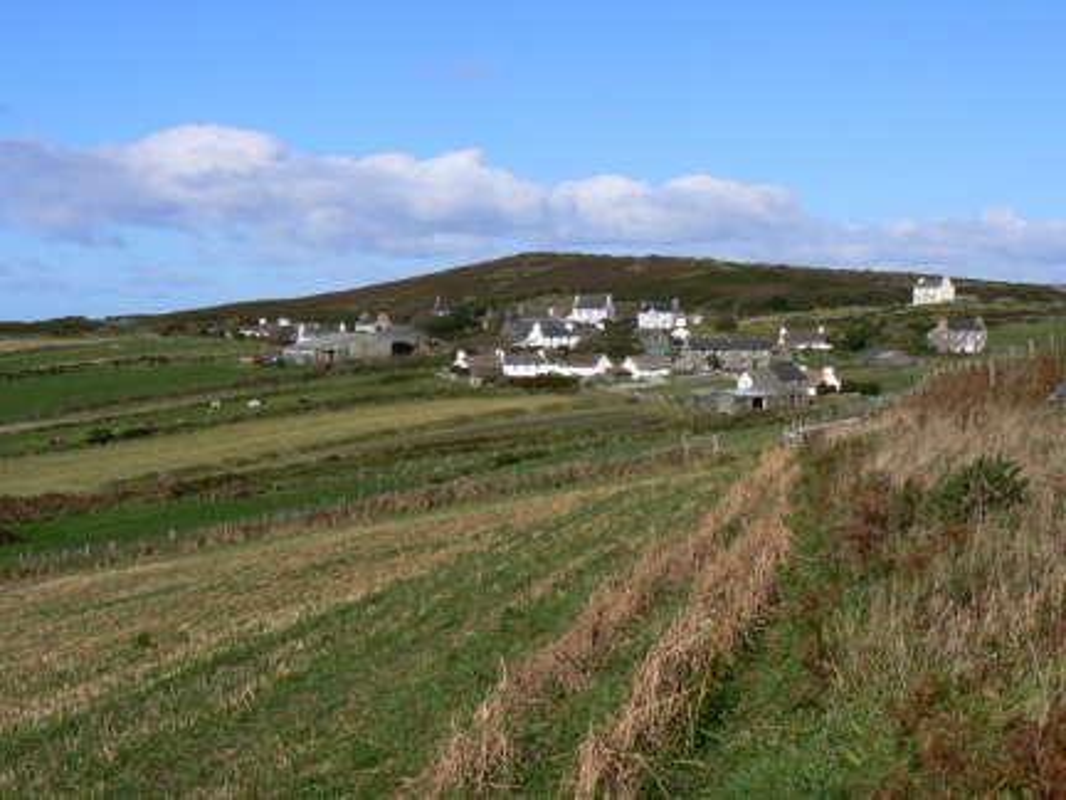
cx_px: 533
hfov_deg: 32.7
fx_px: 1817
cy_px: 400
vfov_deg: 24.8
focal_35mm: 59
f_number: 8
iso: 80
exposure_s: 1/500
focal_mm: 9.9
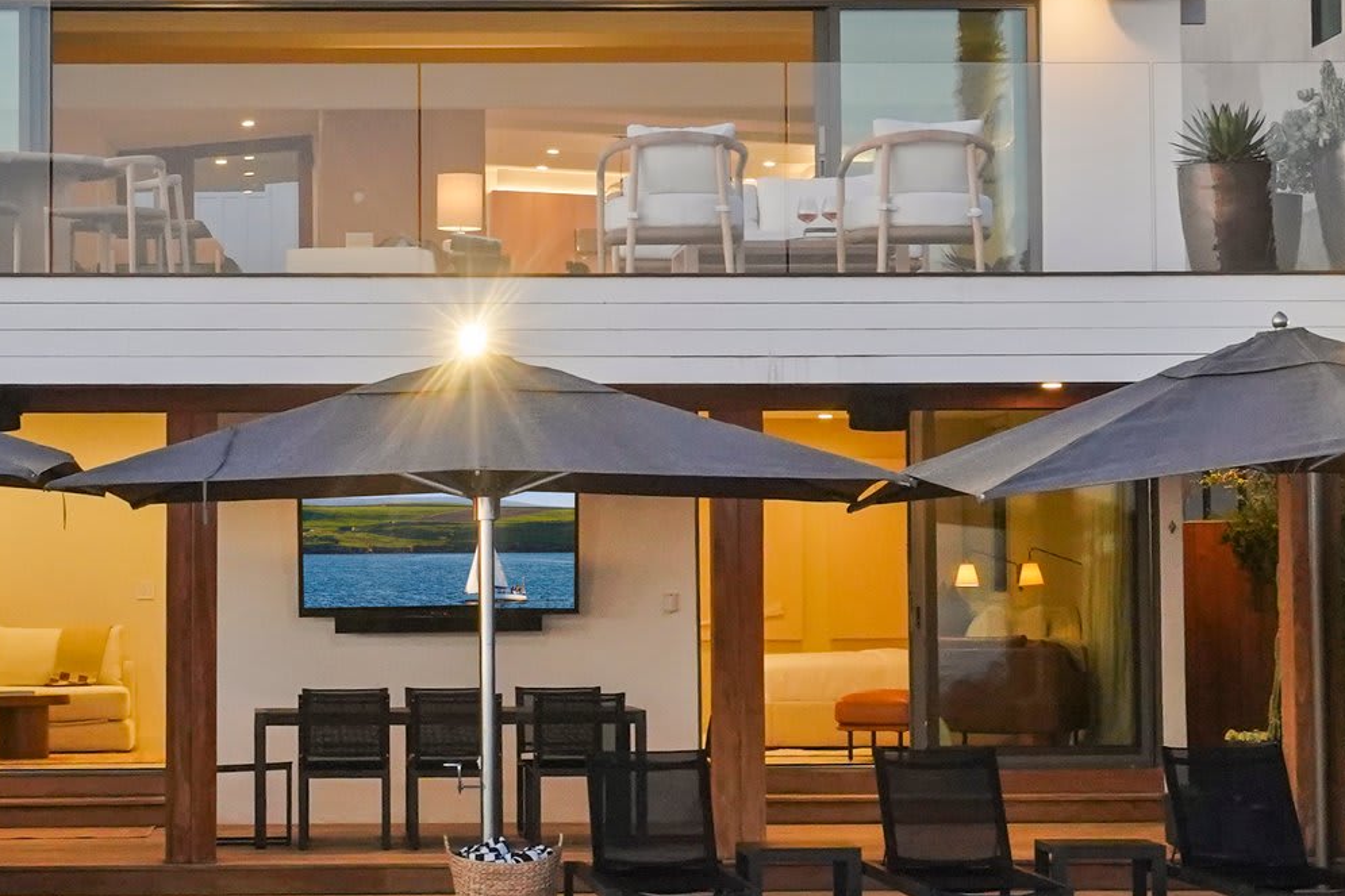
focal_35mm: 107
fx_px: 3997
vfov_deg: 12.8
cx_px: 443
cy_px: 329
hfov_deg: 19.0
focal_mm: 35
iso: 4000
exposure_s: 1/60
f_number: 9
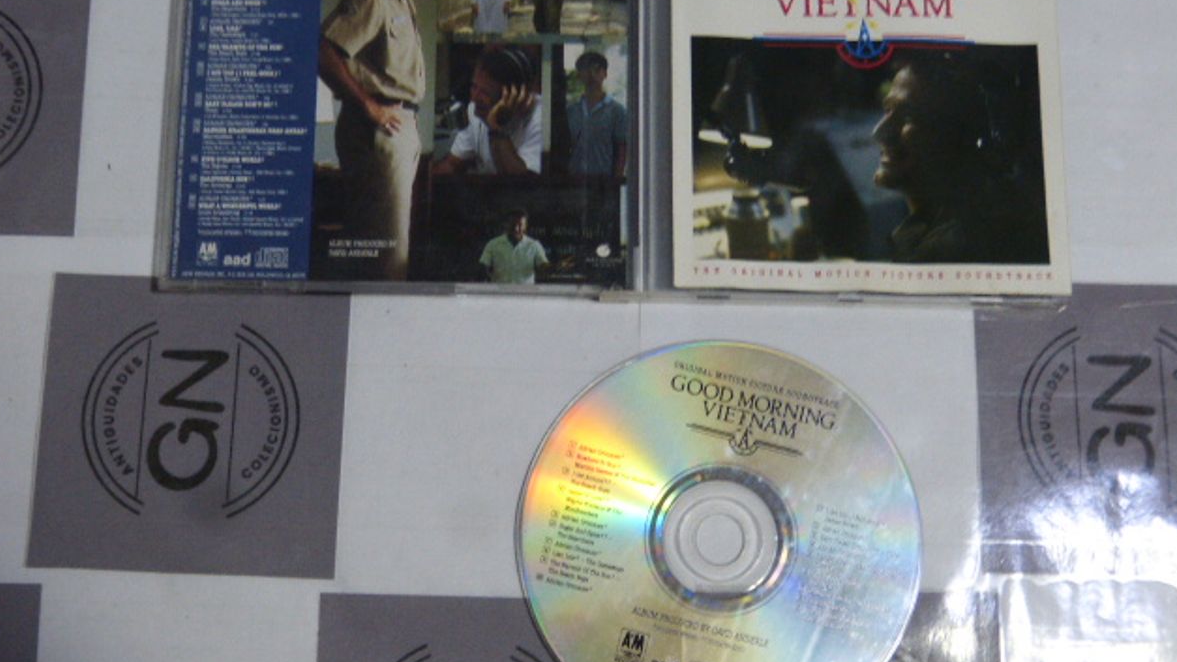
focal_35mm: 50
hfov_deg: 41.3
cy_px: 307
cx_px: 584
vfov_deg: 23.9
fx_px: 1560
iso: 400
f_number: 3.2
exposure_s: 1/8
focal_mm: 8.1
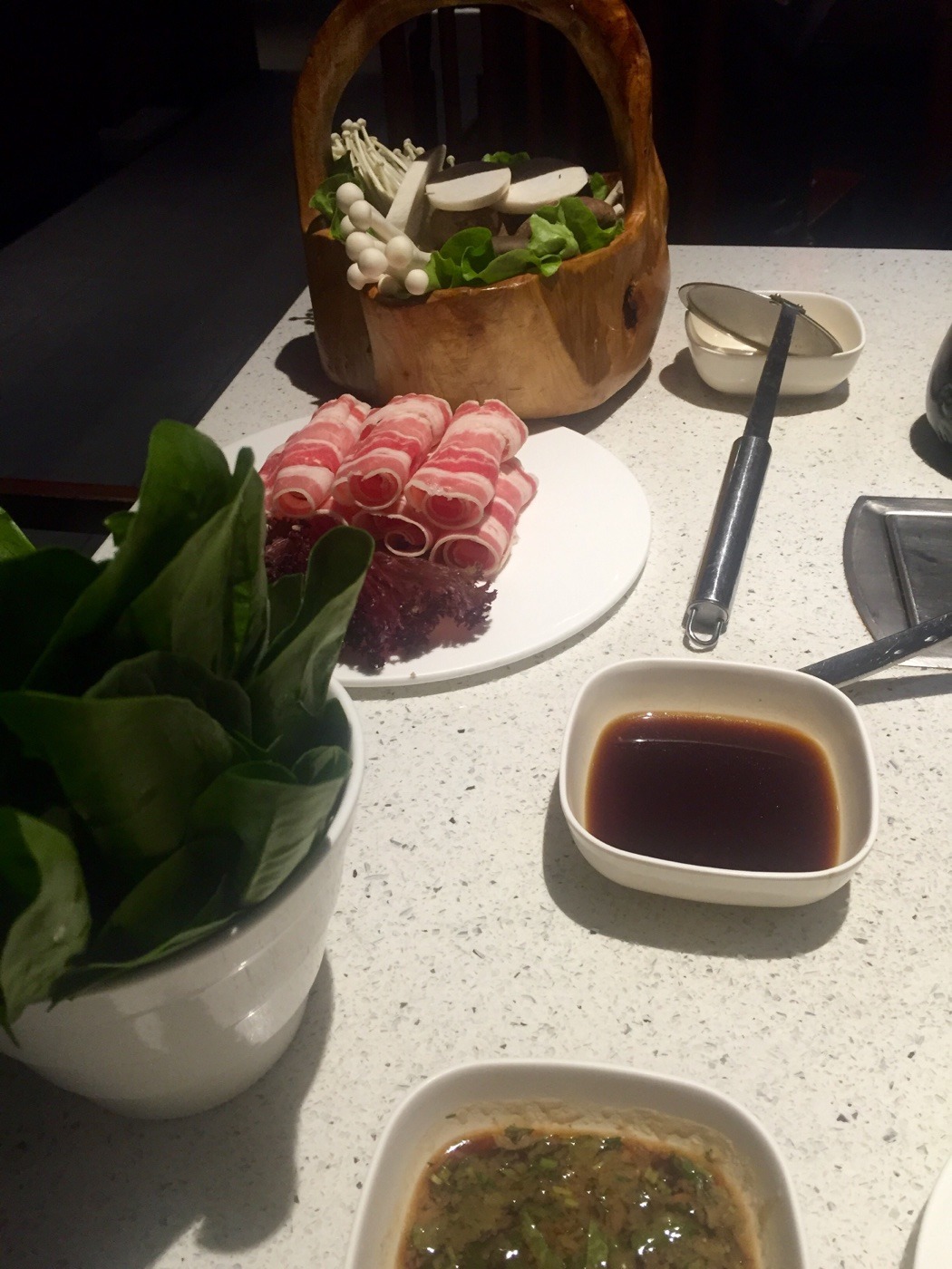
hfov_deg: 48.2
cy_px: 634
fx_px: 1063
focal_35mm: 29
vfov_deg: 61.7
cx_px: 476
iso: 160
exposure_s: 1/33
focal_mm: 4.15
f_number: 2.2
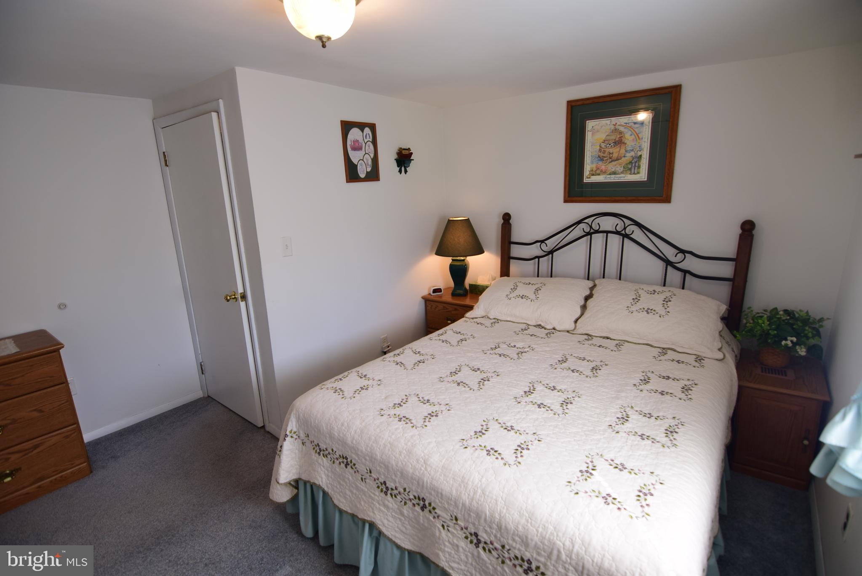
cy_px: 288
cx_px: 431
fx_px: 395
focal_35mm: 16
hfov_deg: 94.9
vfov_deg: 72.2
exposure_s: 1/60
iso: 250
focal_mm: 11
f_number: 4
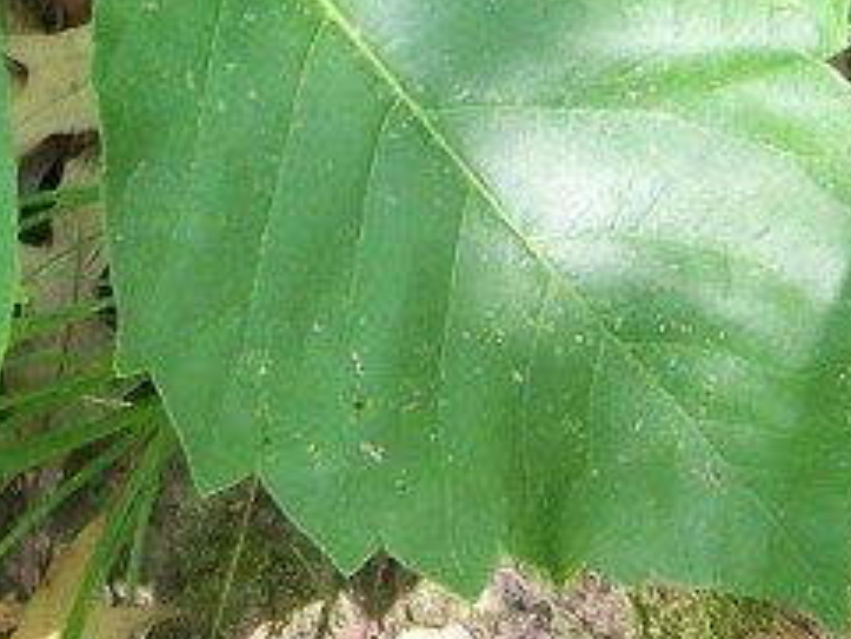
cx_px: 364
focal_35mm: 153
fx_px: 3763
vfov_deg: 9.5
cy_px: -293
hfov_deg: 12.9
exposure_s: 1/30
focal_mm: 5.85
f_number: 2.8
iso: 80
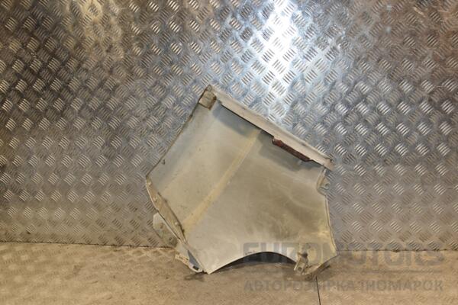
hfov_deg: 59.5
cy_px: 152
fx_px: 401
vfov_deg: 41.7
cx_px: 229
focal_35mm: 32
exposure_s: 1/200
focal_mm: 21
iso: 800
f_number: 7.1
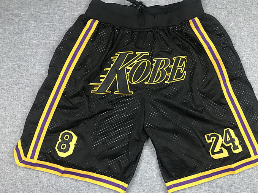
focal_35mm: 33
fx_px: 246
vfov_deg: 42.9
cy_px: 97
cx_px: 146
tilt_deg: -83.3
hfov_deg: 55.2
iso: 40
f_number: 1.8
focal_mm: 3.99
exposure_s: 1/25
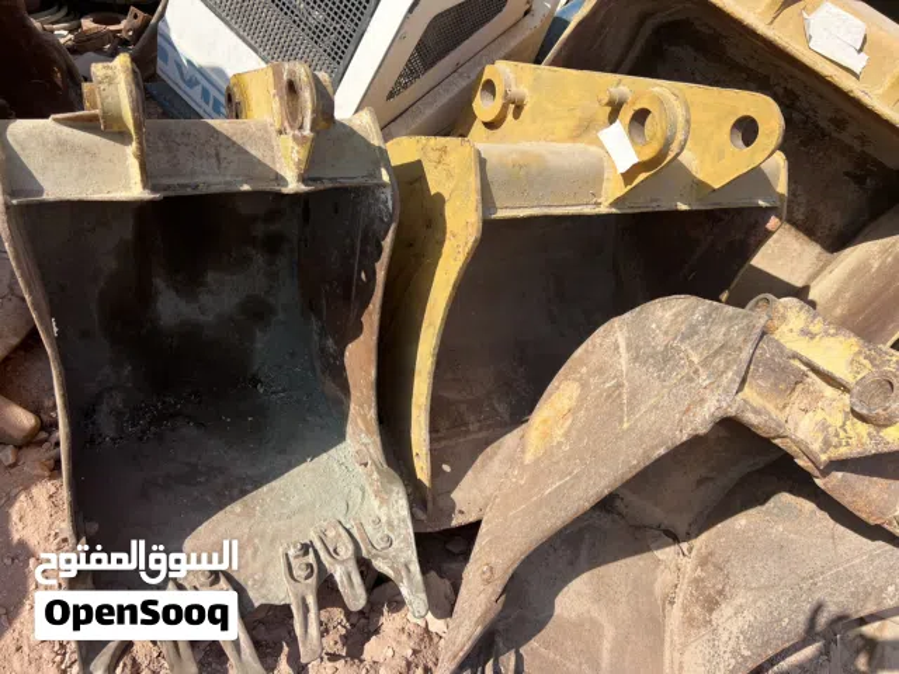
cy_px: 337
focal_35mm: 26
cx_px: 450
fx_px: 675
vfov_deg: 53.1
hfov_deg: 67.3
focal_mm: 5.7
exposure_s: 1/3077
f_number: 1.5
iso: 50
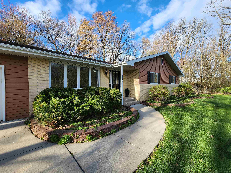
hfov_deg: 106.2
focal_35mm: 13
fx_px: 87
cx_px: 116
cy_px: 86
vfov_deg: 89.9
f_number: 2.2
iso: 50
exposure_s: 1/666
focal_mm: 2.2
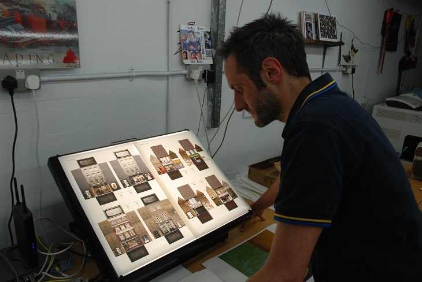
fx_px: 317
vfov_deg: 48.0
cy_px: 141
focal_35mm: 27
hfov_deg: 67.3
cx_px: 211
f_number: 8
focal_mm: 18
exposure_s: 1/40
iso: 320
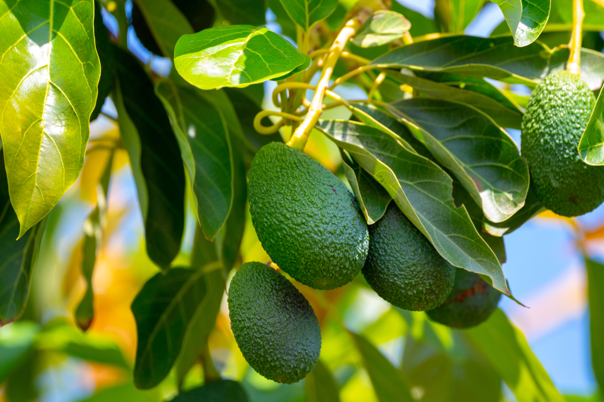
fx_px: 9388
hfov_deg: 3.7
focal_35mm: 560
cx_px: 302
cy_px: 201
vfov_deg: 2.5
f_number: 8
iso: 500
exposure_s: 1/400
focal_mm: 560
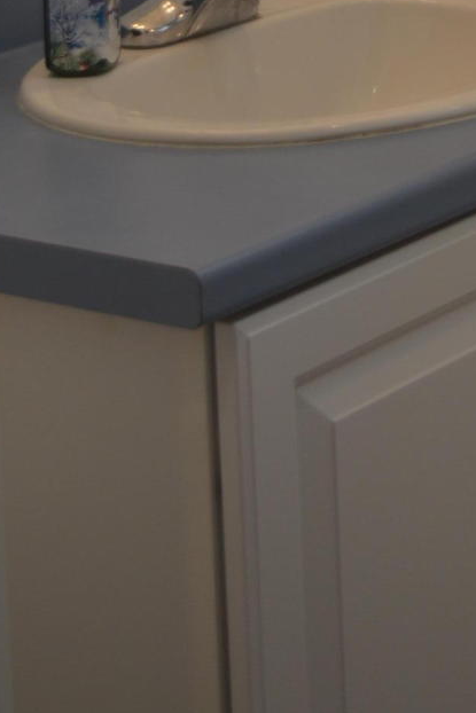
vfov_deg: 12.8
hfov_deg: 8.7
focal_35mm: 154
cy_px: -283
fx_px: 3052
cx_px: 690
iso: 400
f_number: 4.8
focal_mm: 32
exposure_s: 1/60
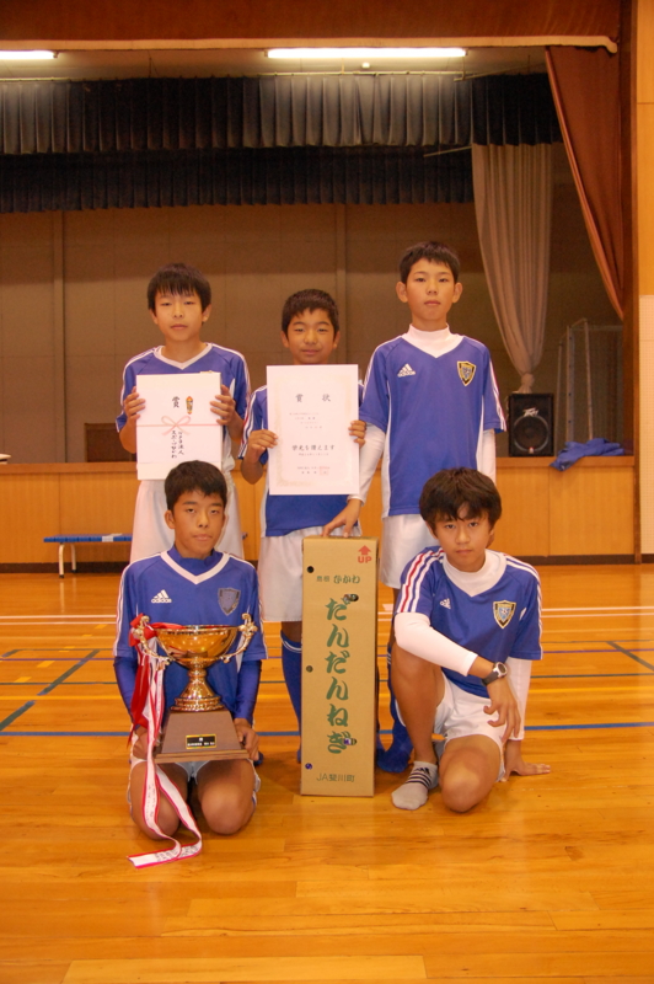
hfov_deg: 39.9
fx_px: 901
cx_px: 327
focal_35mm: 33
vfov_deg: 57.3
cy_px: 492
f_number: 4
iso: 1600
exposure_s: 1/160
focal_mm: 22
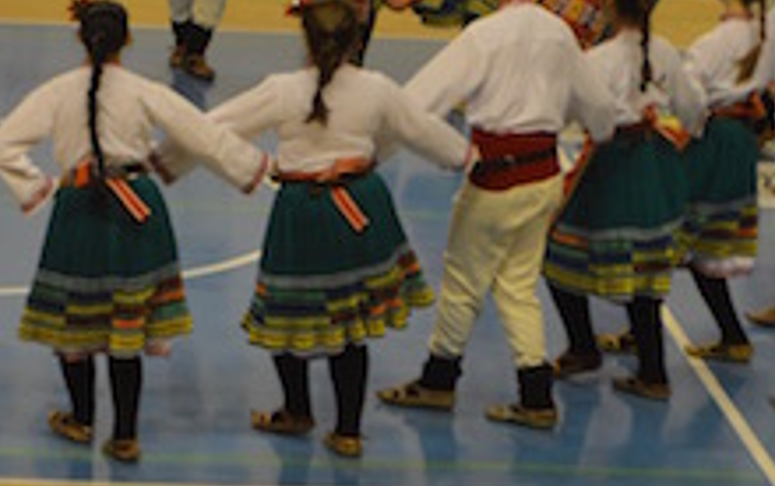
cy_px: -9
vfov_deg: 6.0
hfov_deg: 9.6
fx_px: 4622
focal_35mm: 219
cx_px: 130
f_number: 5.3
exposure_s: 1/100
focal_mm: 45
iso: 400
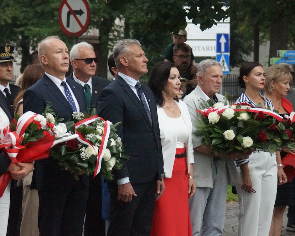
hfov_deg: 11.3
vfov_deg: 9.1
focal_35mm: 170
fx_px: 1485
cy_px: 118
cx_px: 120
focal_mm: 100
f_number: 5.6
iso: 5000
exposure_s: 1/2500
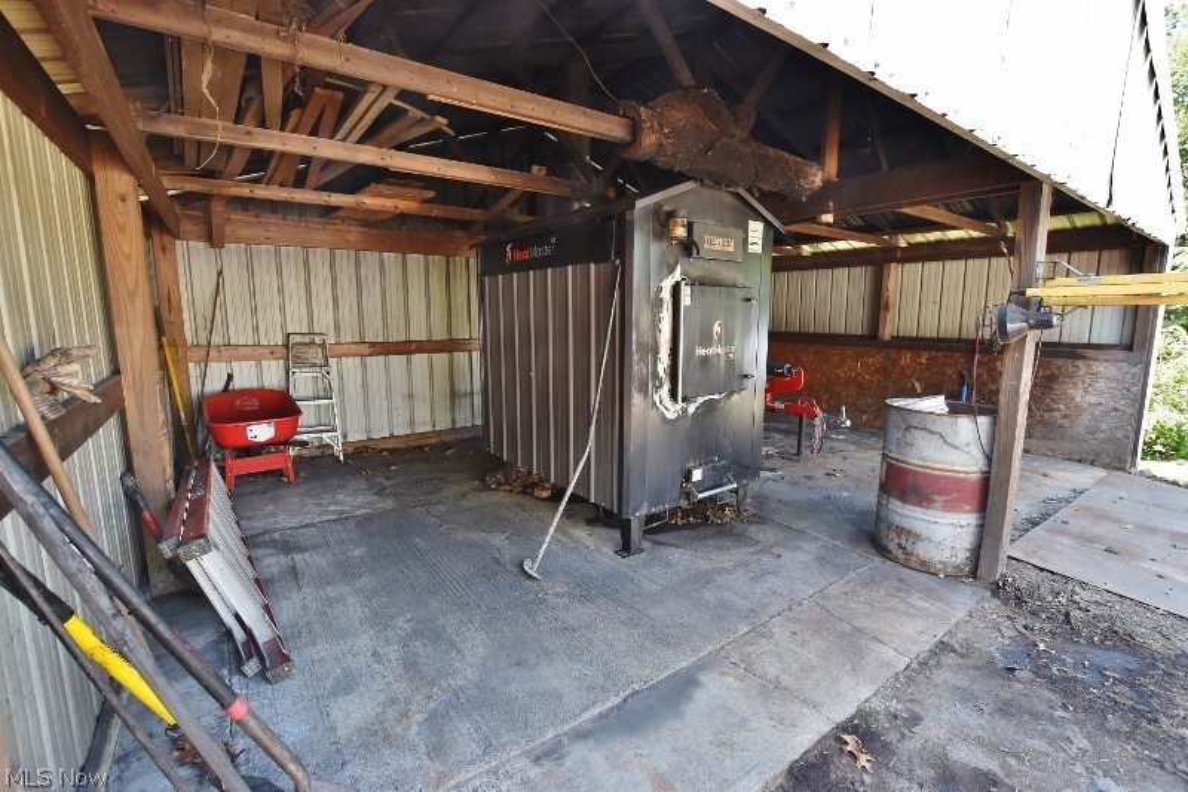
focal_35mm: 15
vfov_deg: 77.3
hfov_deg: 100.4
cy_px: 396
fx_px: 495
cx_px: 594
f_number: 5
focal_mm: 10
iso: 400
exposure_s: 1/100
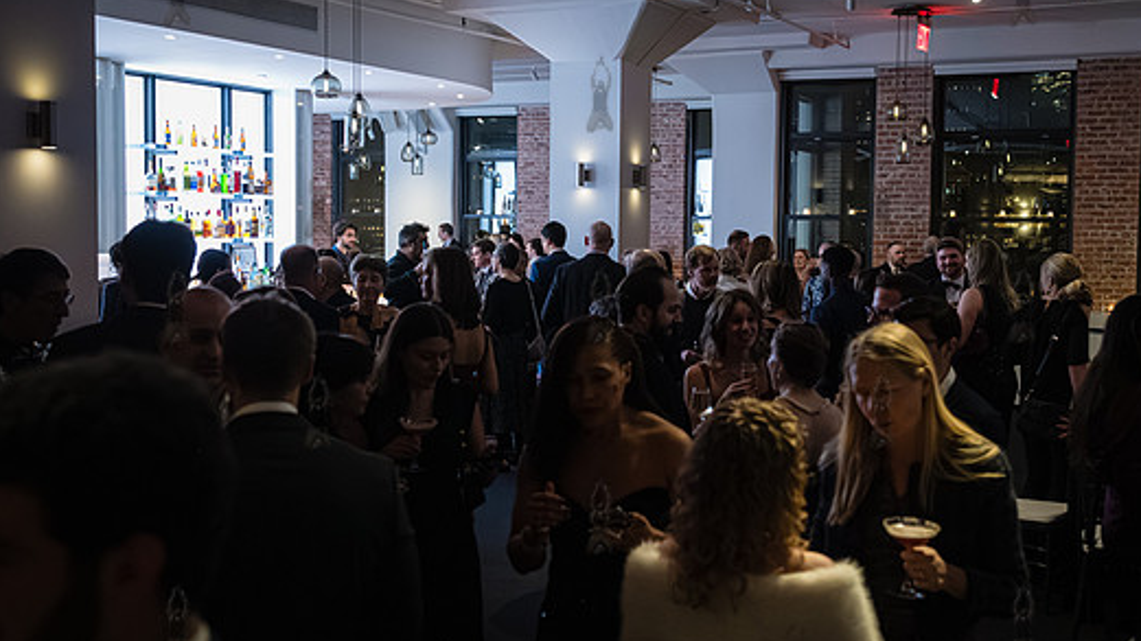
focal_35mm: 42
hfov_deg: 48.3
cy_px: 304
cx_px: 598
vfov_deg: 28.3
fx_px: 1271
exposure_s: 1/250
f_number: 3.5
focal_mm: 35
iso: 12800
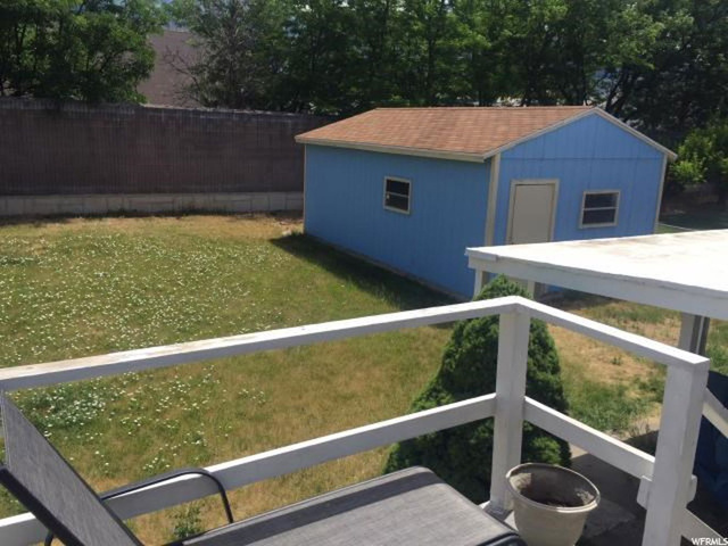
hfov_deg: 61.7
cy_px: 273
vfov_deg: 48.2
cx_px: 364
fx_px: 610
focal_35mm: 29
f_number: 2.2
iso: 32
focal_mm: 4.15
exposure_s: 1/1721
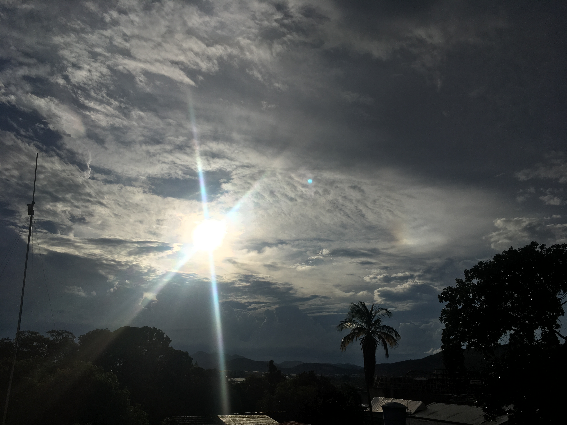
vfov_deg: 48.2
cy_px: 212
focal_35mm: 29
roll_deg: -2.4
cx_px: 284
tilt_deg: +17.6
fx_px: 475
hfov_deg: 61.7
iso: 25
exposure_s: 1/12821
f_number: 2.2
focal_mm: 4.15
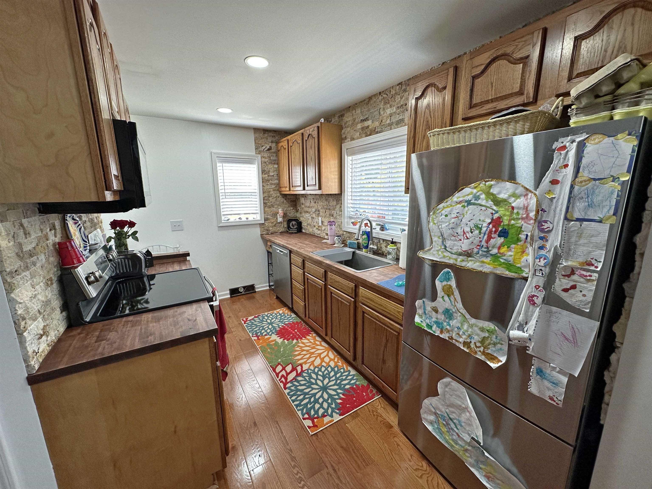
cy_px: 244
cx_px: 326
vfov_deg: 85.7
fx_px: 264
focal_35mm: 14
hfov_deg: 102.1
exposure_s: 1/120
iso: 125
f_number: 2.2
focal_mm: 2.22
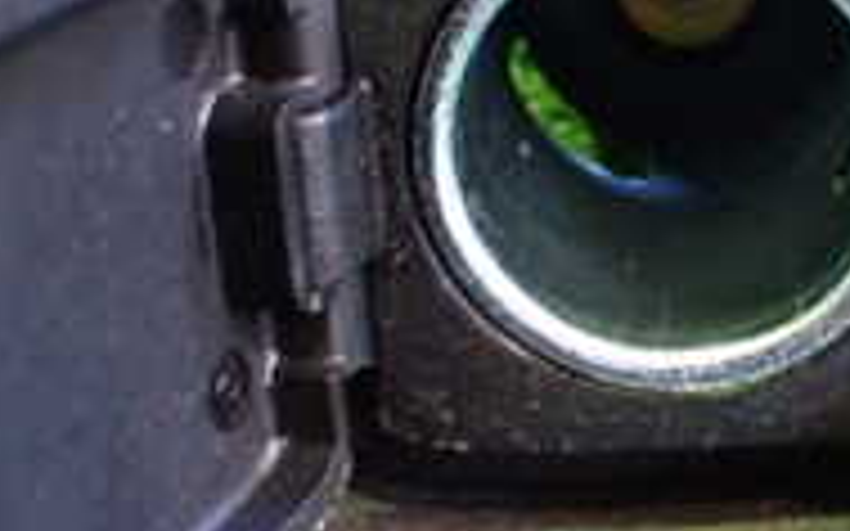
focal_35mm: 101
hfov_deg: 20.1
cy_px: 360
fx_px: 2339
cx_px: 810
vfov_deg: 12.9
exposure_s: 1/30
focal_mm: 5.4
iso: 800
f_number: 2.3
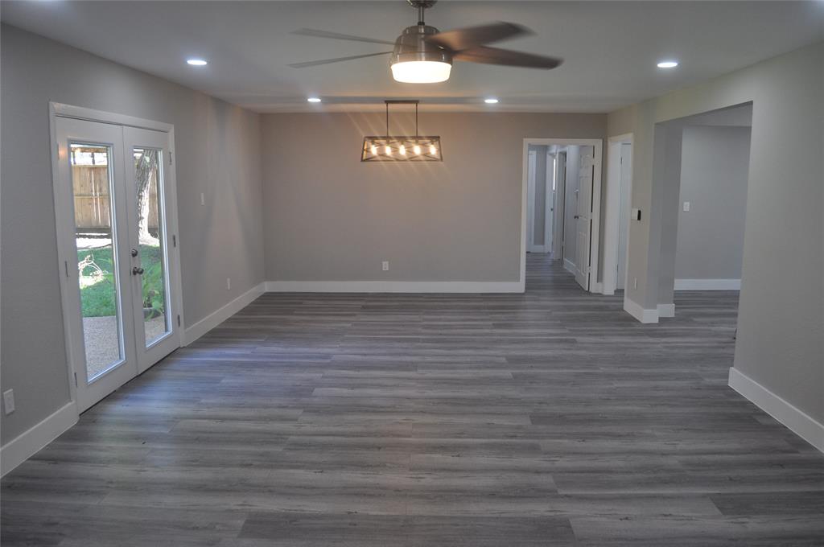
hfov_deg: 67.4
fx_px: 617
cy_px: 274
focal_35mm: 27
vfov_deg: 47.8
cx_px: 412
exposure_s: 1/80
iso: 400
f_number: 4.5
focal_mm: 18
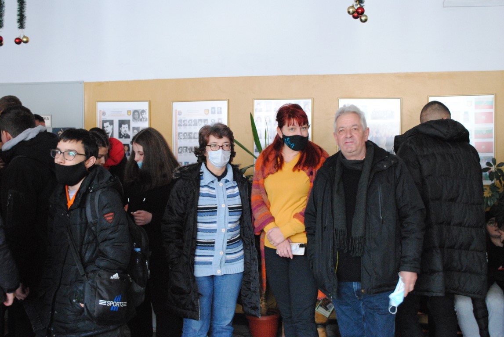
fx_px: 610
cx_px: 252
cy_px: 168
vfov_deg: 30.9
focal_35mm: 44
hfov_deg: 44.9
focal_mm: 29
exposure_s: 1/25
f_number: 4.5
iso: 1600
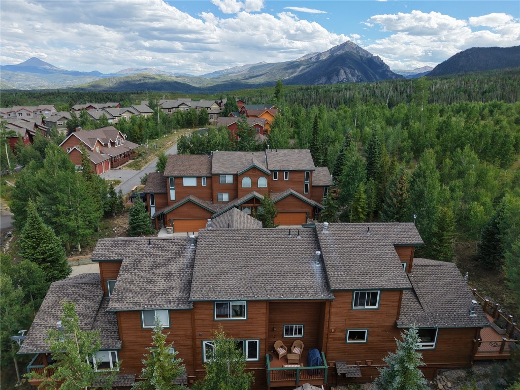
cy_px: 195
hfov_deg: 71.6
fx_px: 361
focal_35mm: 24
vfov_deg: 56.8
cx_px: 260
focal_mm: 8.67
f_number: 1.8
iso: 100
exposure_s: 1/1000
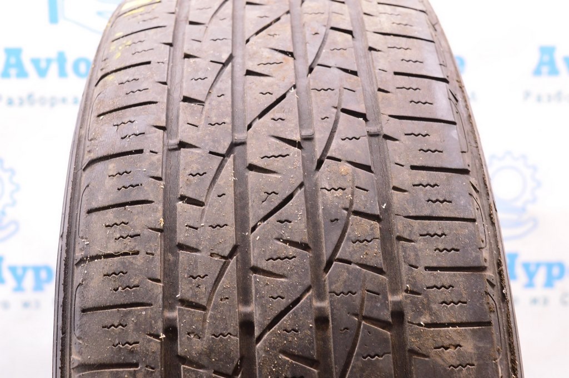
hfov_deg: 38.9
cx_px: 284
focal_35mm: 51
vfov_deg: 26.4
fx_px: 805
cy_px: 189
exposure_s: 1/20
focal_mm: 34
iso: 1600
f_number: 8
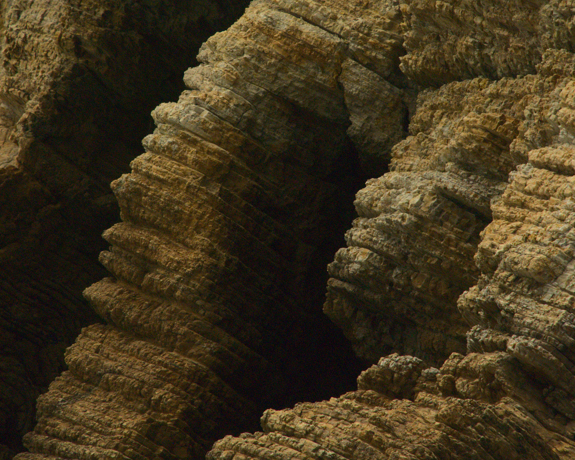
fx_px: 5903
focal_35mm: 347
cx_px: 271
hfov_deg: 5.6
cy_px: 134
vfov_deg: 4.5
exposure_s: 1/2500
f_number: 10
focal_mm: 135
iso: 500
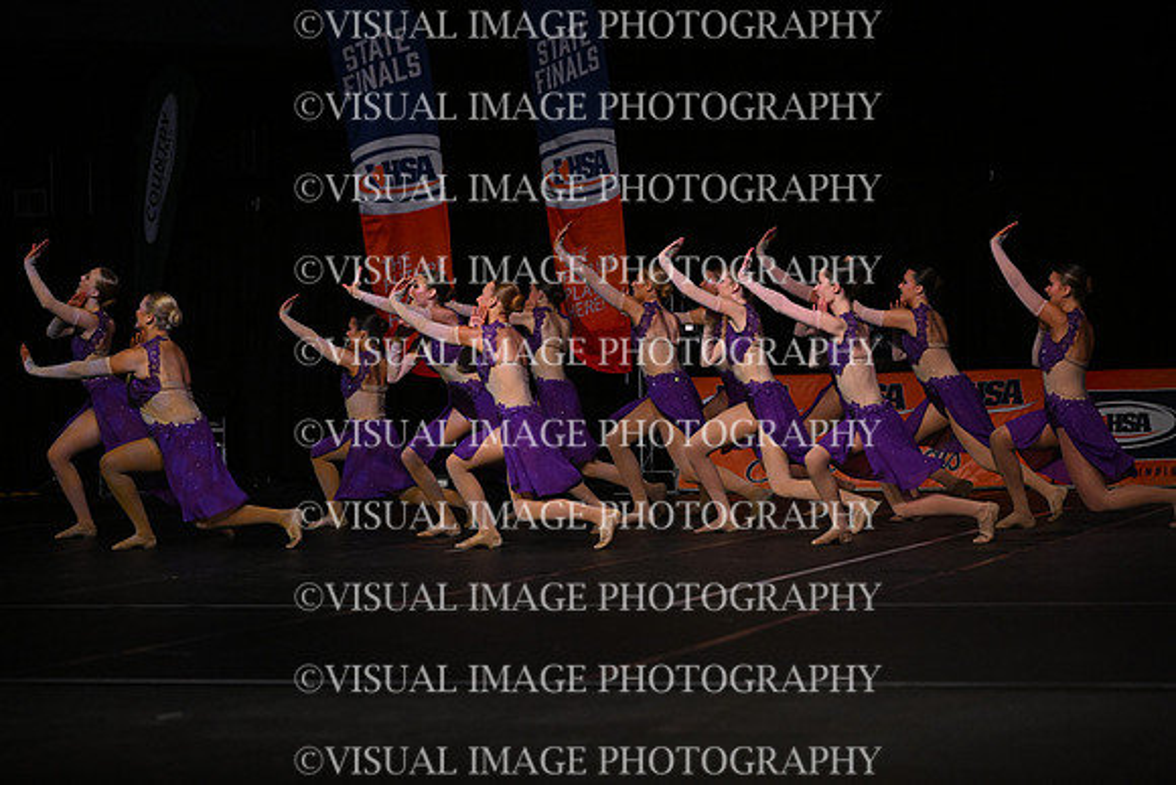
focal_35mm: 91
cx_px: 588
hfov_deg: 22.4
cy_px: 392
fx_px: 2973
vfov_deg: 15.0
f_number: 4
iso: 6400
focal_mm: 91
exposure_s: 1/1000
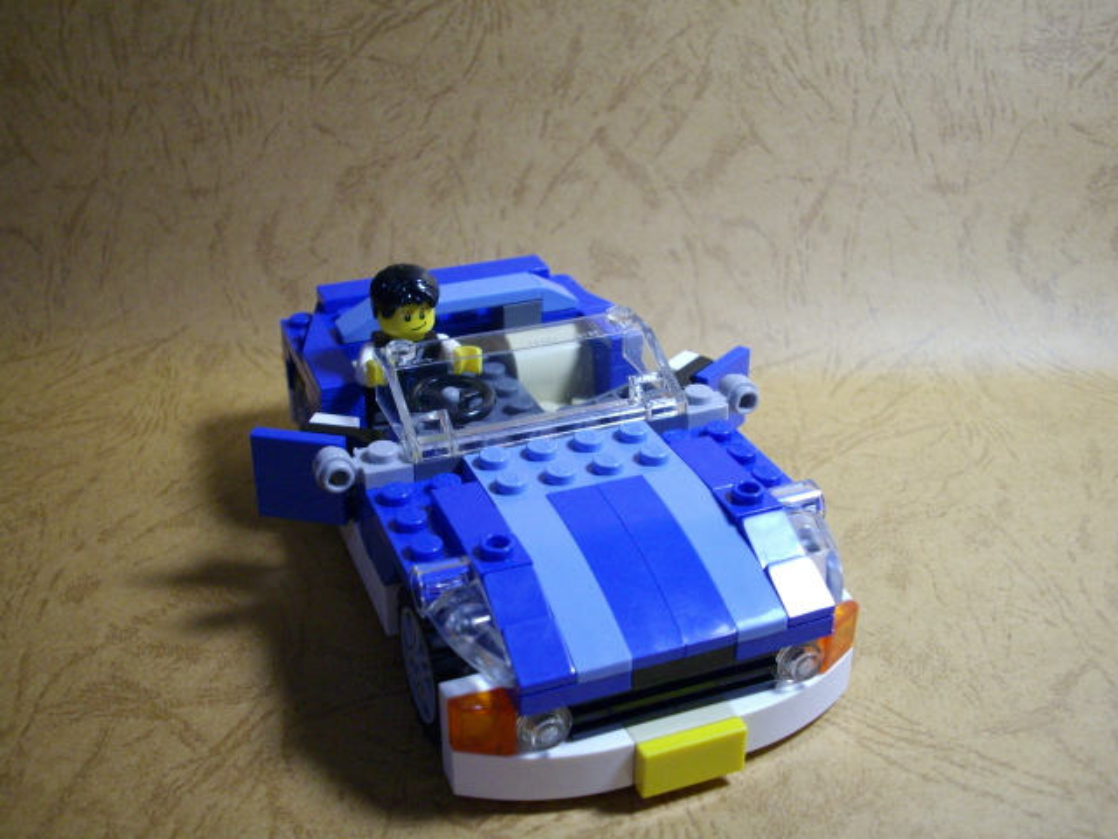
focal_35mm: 37
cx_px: 559
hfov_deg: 50.1
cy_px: 420
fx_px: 1195
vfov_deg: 38.7
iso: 237
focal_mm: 6.2
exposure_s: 1/50
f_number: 2.8
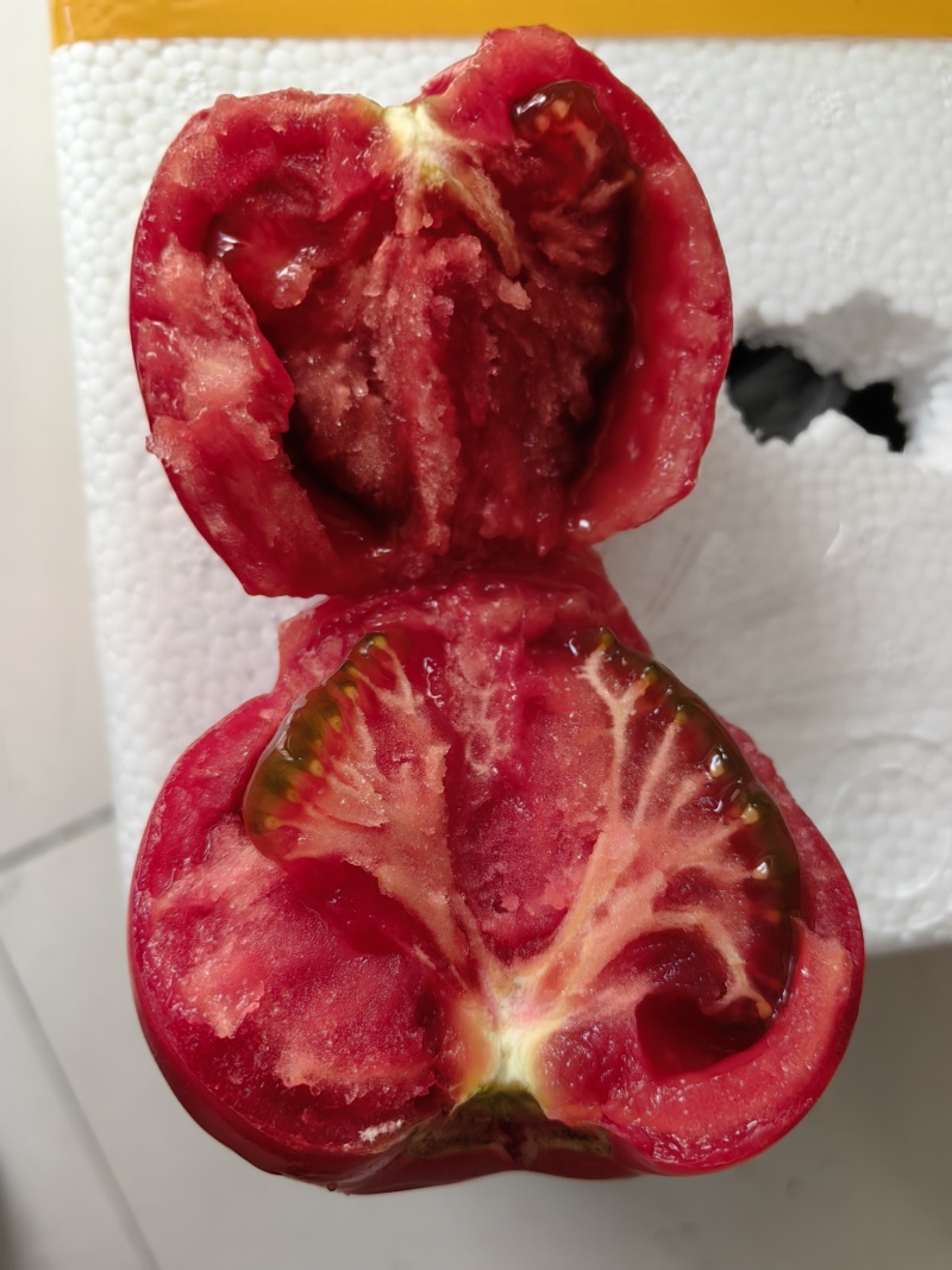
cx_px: 476
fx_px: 990
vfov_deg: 65.3
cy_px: 635
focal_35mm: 27
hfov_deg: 51.3
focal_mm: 5.75
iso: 160
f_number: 2
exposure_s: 1/100
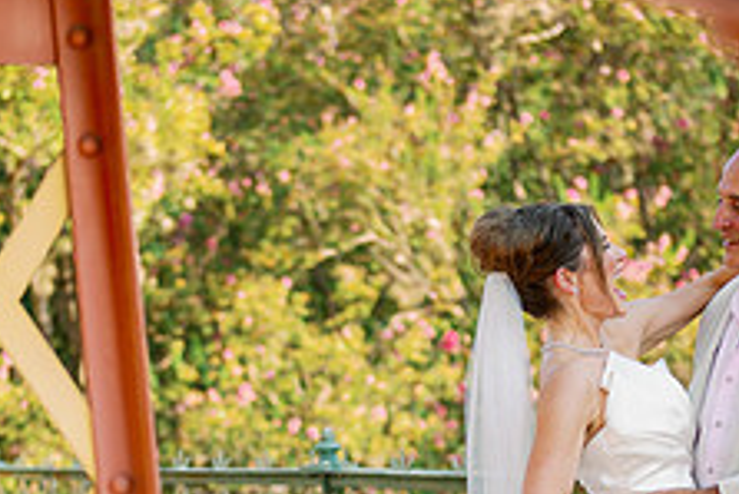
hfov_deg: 15.8
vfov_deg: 10.4
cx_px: 325
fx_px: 2670
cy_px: 565
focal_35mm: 130
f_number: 1.8
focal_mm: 50
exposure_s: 1/800
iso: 125
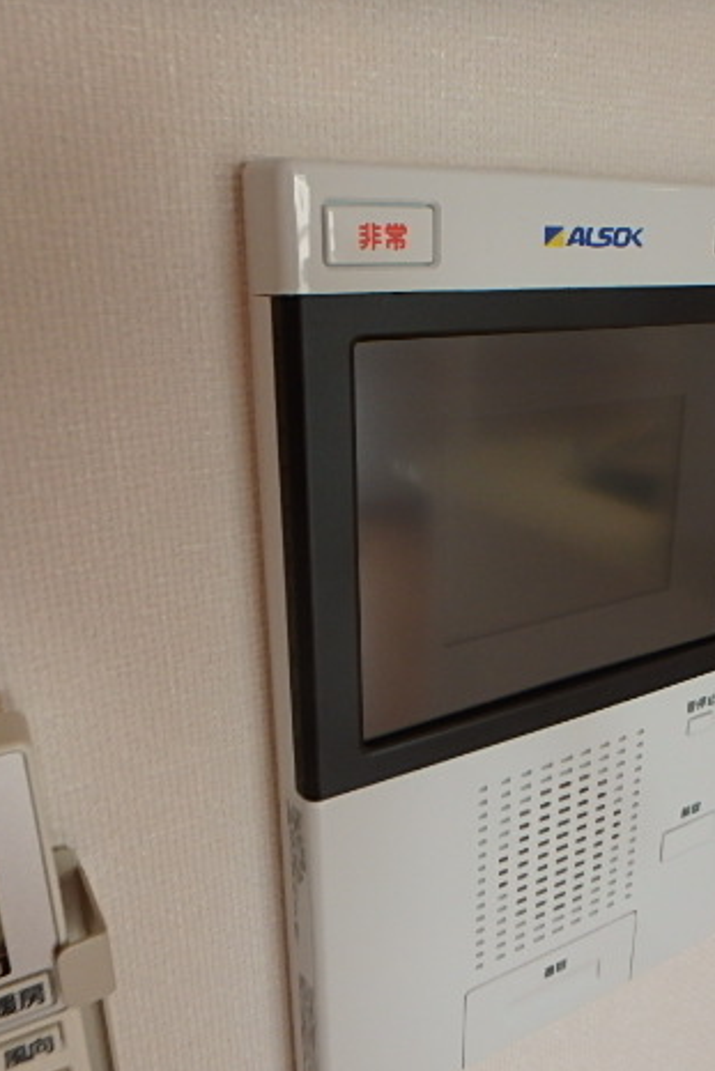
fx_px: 893
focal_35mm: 30
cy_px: 542
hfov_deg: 43.3
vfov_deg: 61.9
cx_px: 448
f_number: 3.5
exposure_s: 1/40
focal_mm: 3.7
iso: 200
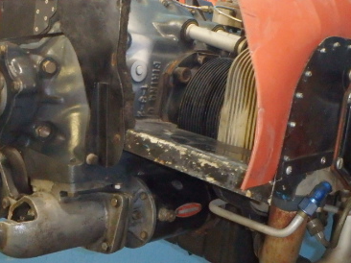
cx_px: 199
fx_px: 497
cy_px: 124
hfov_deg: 38.9
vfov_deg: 29.6
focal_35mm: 49
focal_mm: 5
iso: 1250
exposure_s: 1/30
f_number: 3.9
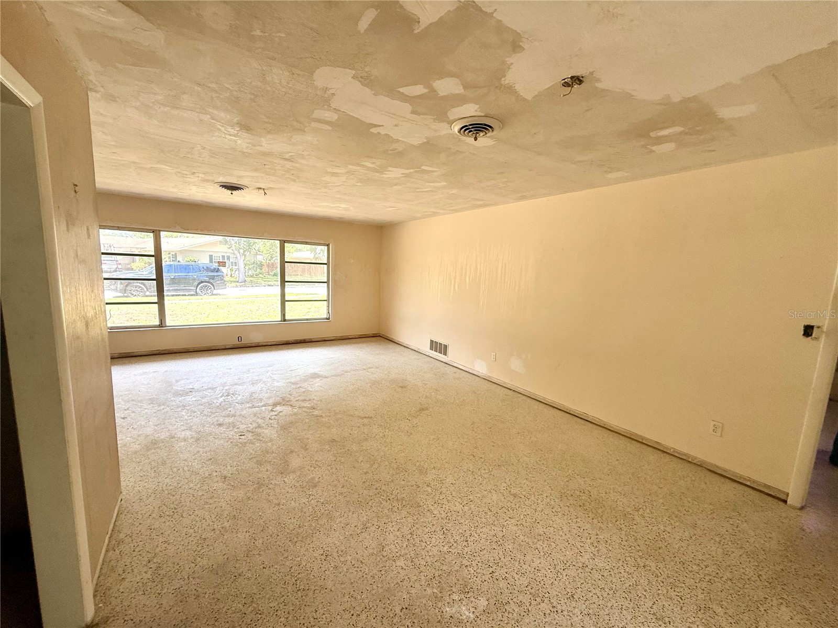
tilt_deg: -7.5
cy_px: 314
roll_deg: -2.6
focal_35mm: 14
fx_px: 339
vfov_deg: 85.7
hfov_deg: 102.1
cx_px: 419
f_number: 2.2
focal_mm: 2.22
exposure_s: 1/99
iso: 125
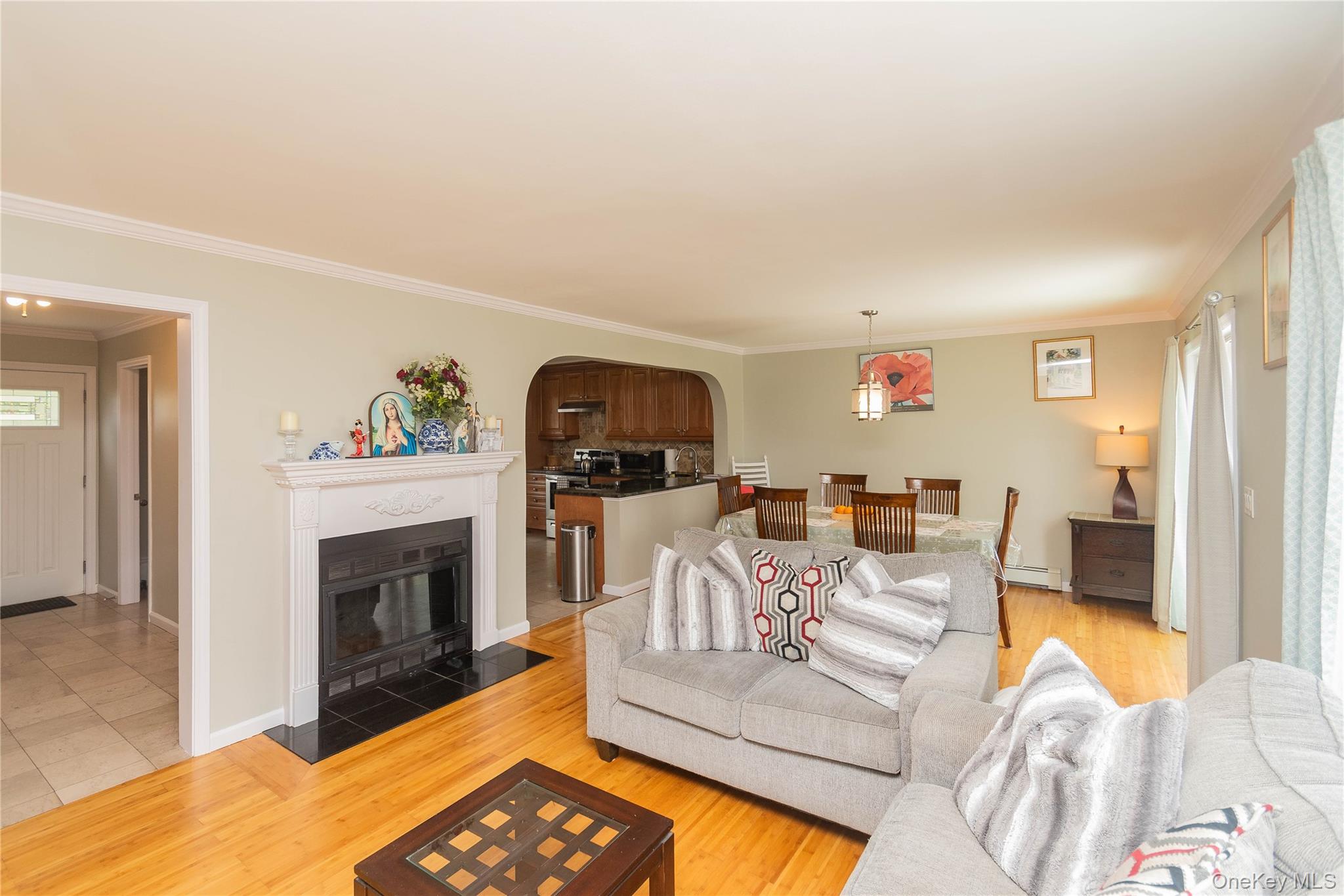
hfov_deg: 100.4
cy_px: 448
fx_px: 560
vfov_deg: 77.3
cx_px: 672
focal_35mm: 15
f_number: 5.6
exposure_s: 1/60
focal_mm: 10
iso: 500
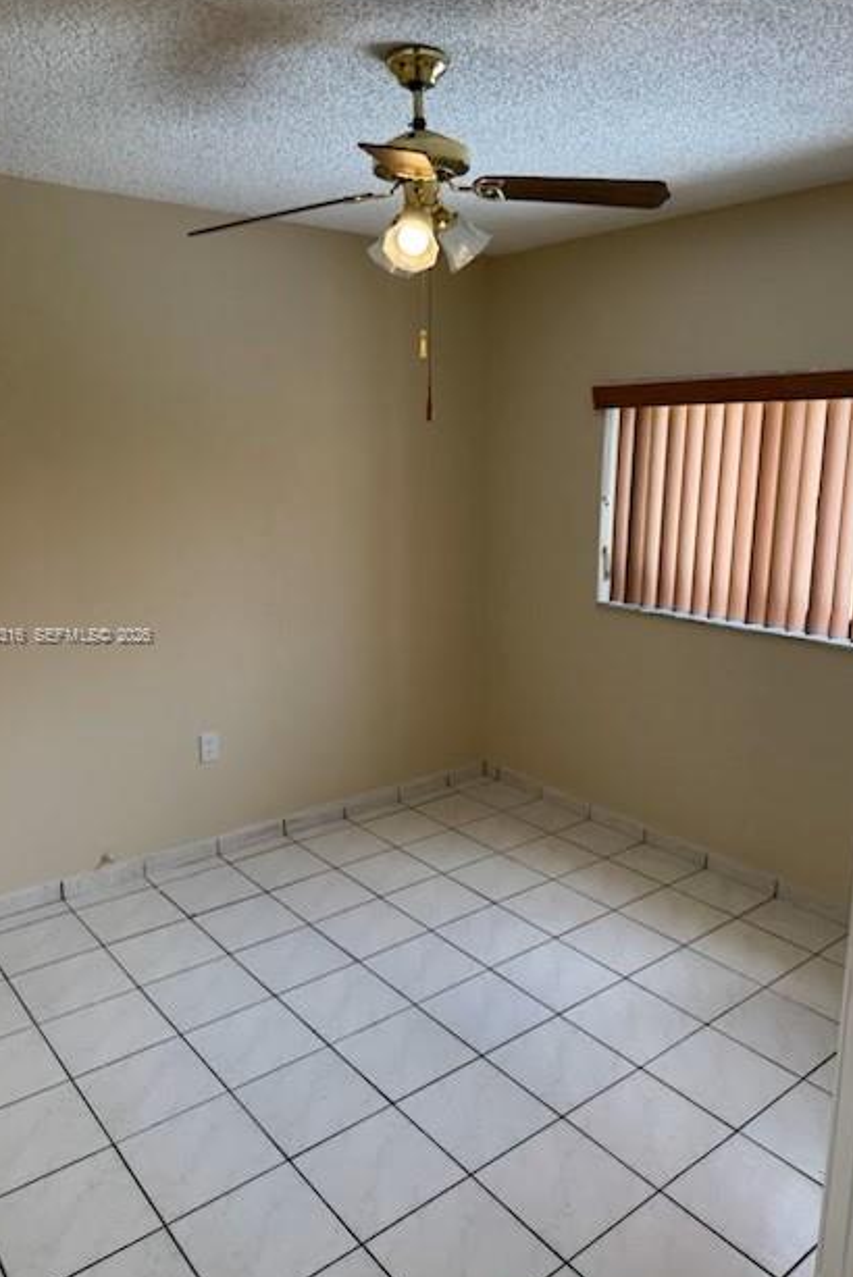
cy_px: 636
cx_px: 443
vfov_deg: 69.4
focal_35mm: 26
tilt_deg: -12.8
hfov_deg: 49.6
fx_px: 923
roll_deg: +0.4
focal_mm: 6.76
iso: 64
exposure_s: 1/153
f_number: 1.78
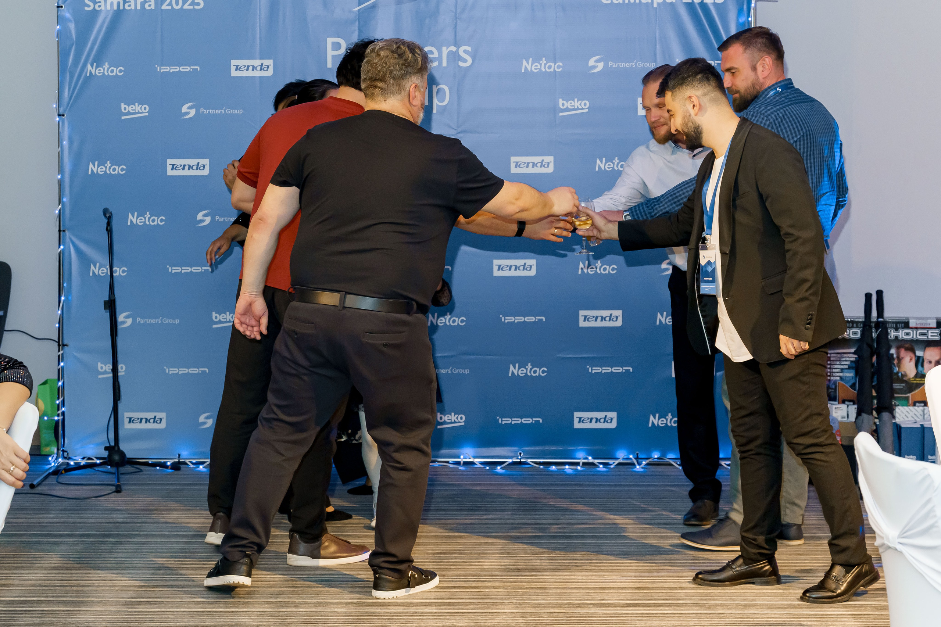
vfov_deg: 19.5
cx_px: 400
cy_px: 287
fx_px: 1824
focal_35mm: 70
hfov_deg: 28.9
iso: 3200
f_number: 5
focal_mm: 59
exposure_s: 1/125
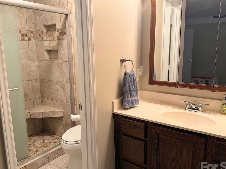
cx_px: 107
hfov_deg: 61.6
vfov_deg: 48.3
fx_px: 189
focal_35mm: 29
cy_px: 86
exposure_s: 1/60
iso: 160
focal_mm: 6.76
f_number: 1.78
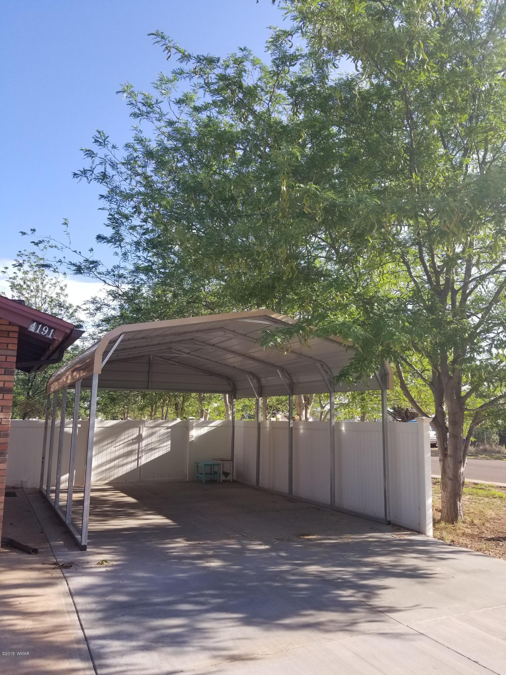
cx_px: 253
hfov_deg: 53.1
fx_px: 507
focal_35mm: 26
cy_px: 338
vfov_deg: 67.3
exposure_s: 1/824
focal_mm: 4.25
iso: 50
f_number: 1.7
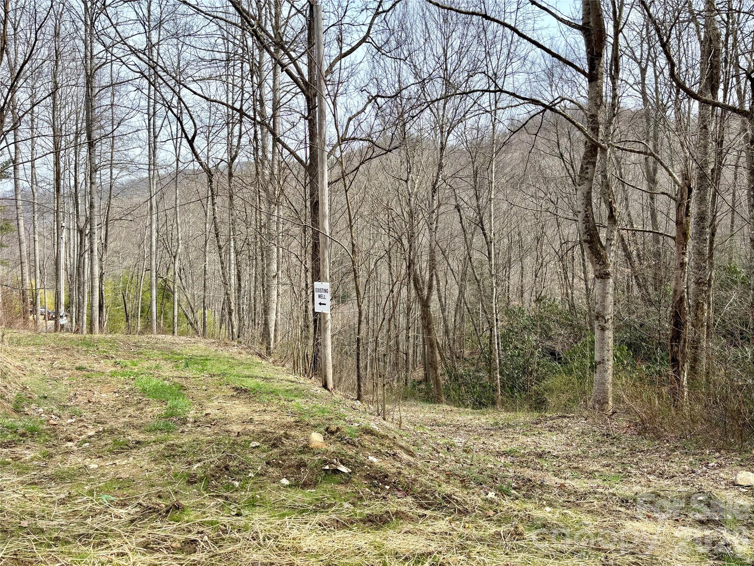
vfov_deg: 53.1
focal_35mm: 26
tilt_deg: -5.1
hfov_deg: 67.3
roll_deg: -1.8
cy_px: 283
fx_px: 566
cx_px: 377
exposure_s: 1/1344
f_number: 1.6
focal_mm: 5.96
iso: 50
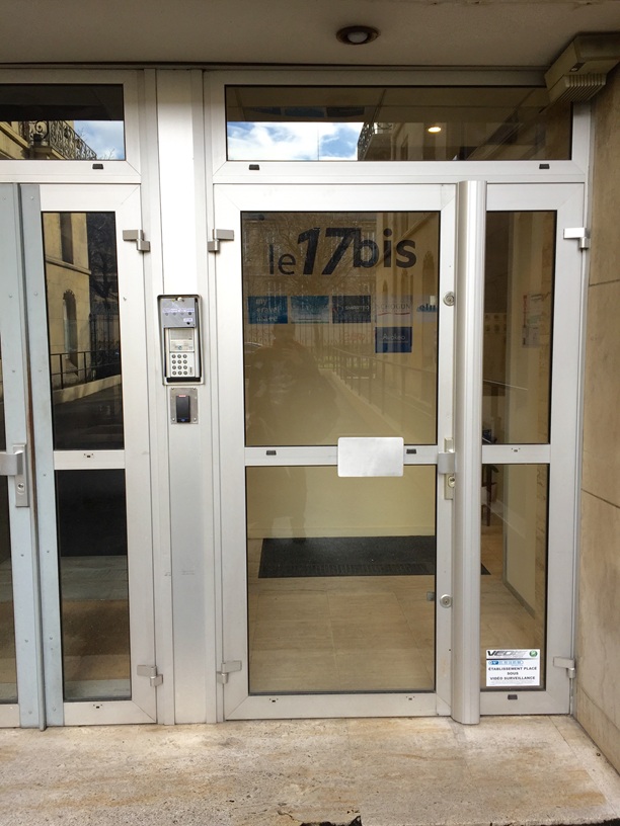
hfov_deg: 48.2
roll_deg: -0.1
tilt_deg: -5.6
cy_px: 413
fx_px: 693
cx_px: 310
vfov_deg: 61.7
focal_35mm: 29
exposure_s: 1/119
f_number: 2.2
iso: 32
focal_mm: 4.15
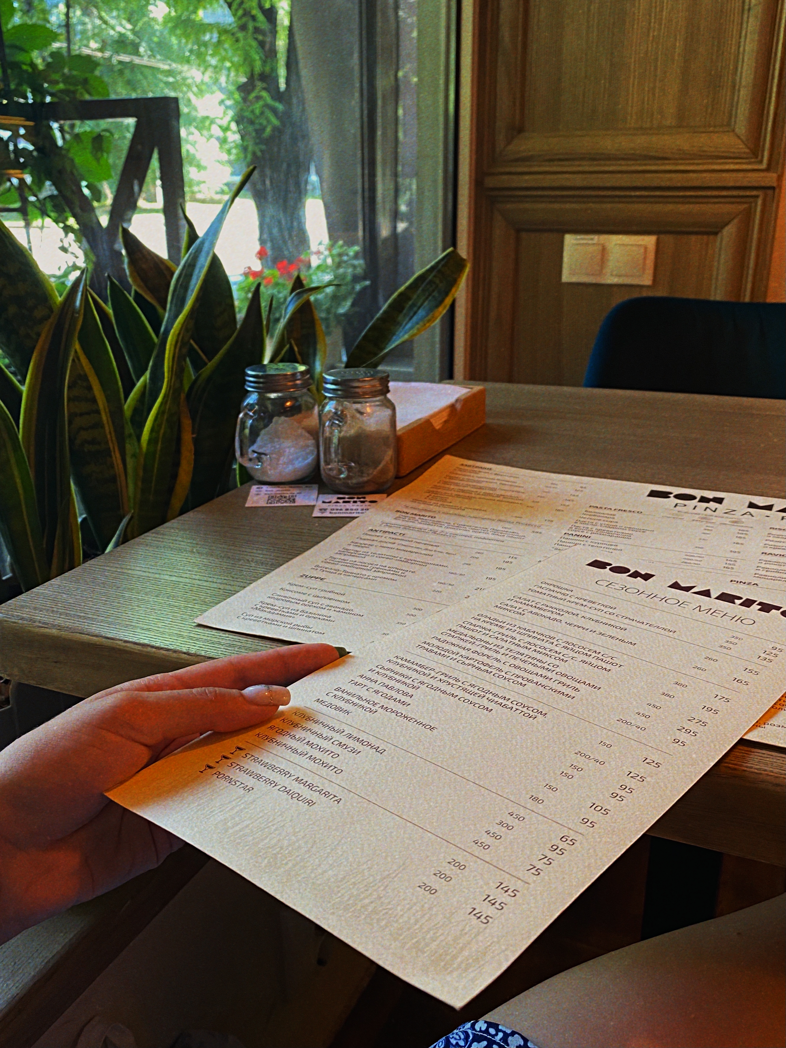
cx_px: 393
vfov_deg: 67.3
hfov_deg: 53.1
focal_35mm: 26
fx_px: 787
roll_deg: -2.9
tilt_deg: -18.4
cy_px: 524
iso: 125
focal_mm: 4.25
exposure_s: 1/50
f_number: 1.8
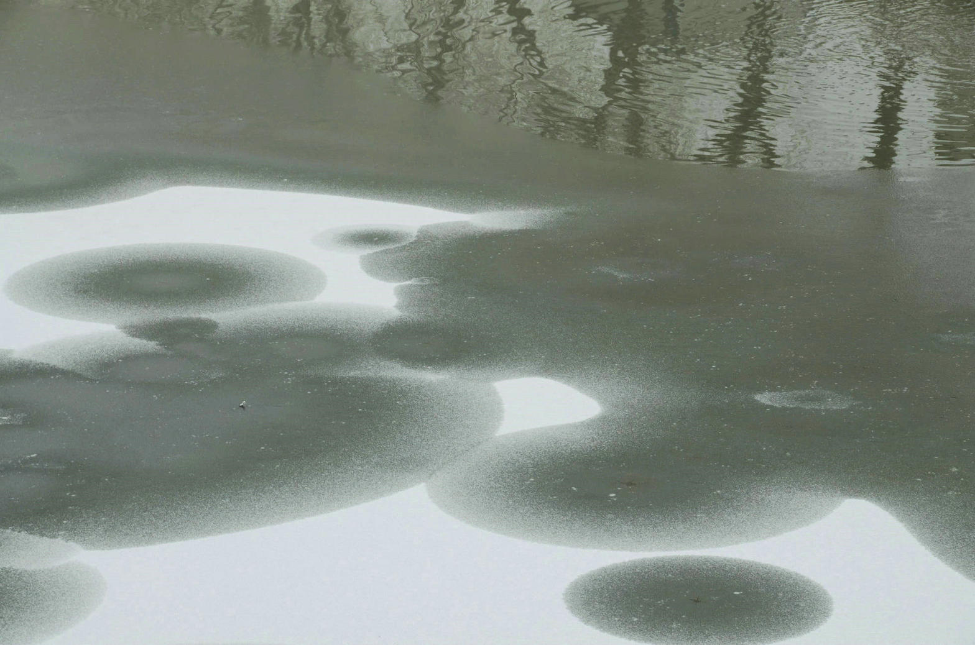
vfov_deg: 10.1
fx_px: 3648
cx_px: 488
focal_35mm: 135
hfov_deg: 15.2
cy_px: 322
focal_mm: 90
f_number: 11
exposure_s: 1/25
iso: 200
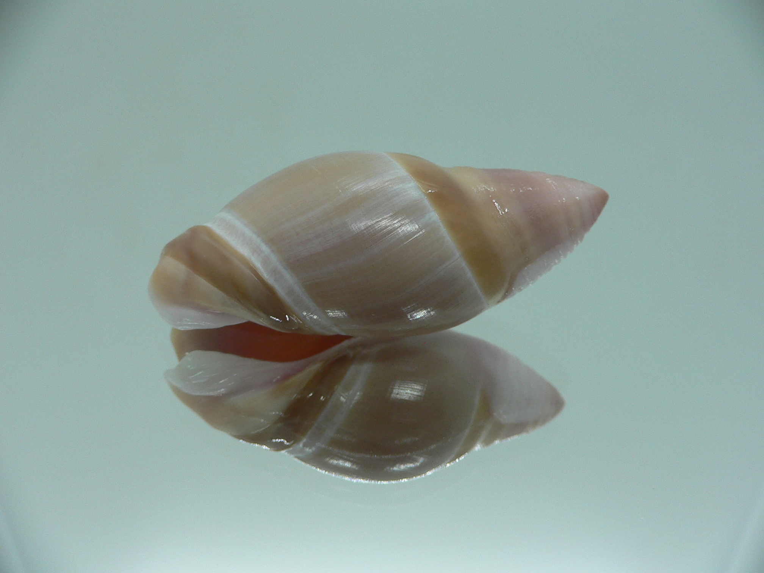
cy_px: 286
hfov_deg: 52.6
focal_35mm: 35
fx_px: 772
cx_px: 382
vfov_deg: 40.7
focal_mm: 4.6
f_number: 2.8
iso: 80
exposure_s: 1/60
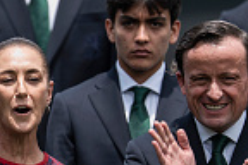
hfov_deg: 1.7
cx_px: 16
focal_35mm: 1235
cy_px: 119
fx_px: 8507
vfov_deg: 1.1
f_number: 2.8
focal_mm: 300
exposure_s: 1/1000
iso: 100
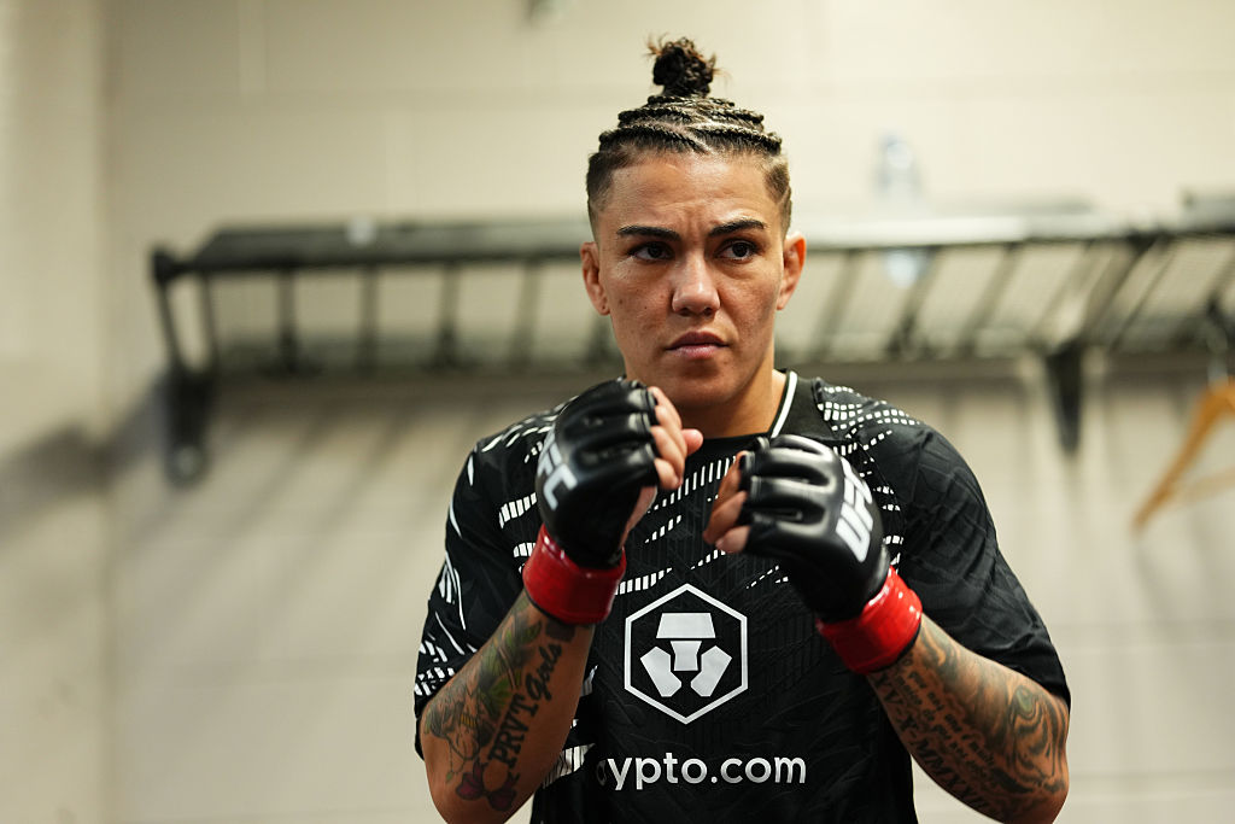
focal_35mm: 85
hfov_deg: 23.9
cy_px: 412
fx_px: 2916
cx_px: 618
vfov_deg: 16.1
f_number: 1.6
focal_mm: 85
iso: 1600
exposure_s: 1/160
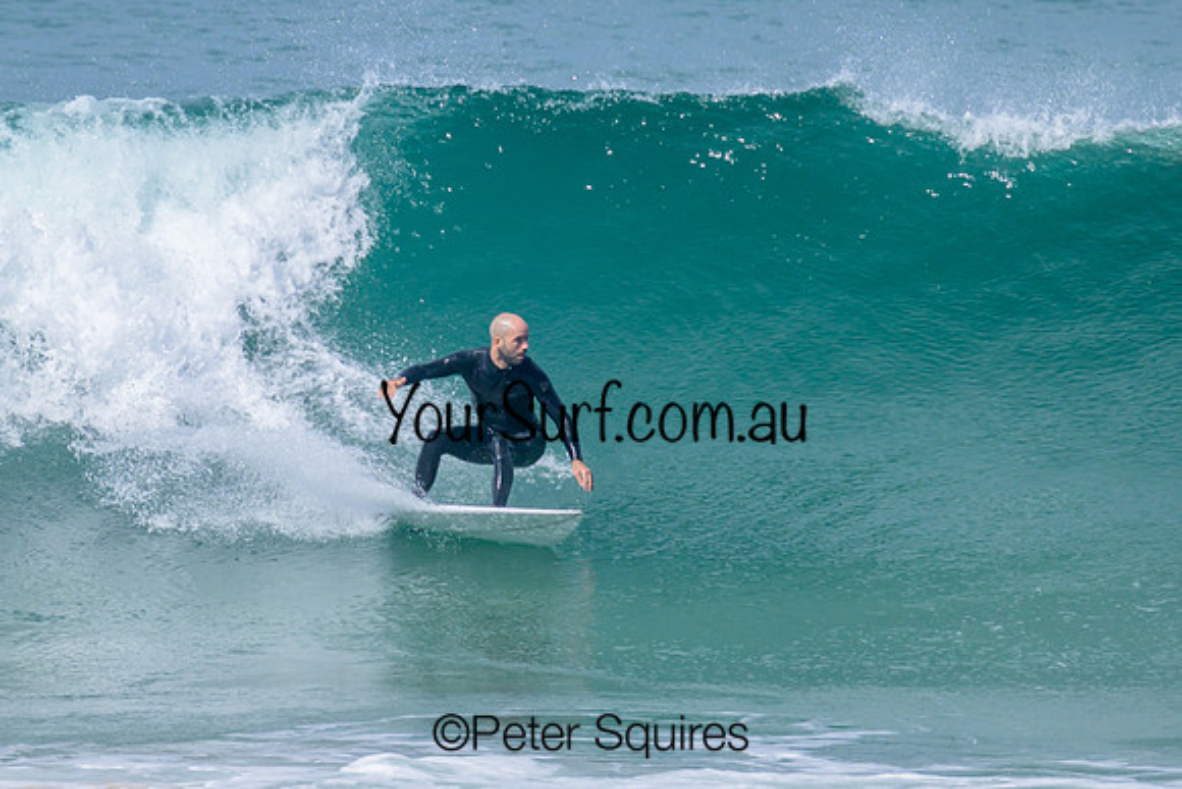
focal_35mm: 1095
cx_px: 534
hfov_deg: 1.9
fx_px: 35943
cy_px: 321
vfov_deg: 1.3
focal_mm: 800
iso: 500
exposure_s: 1/2000
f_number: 11
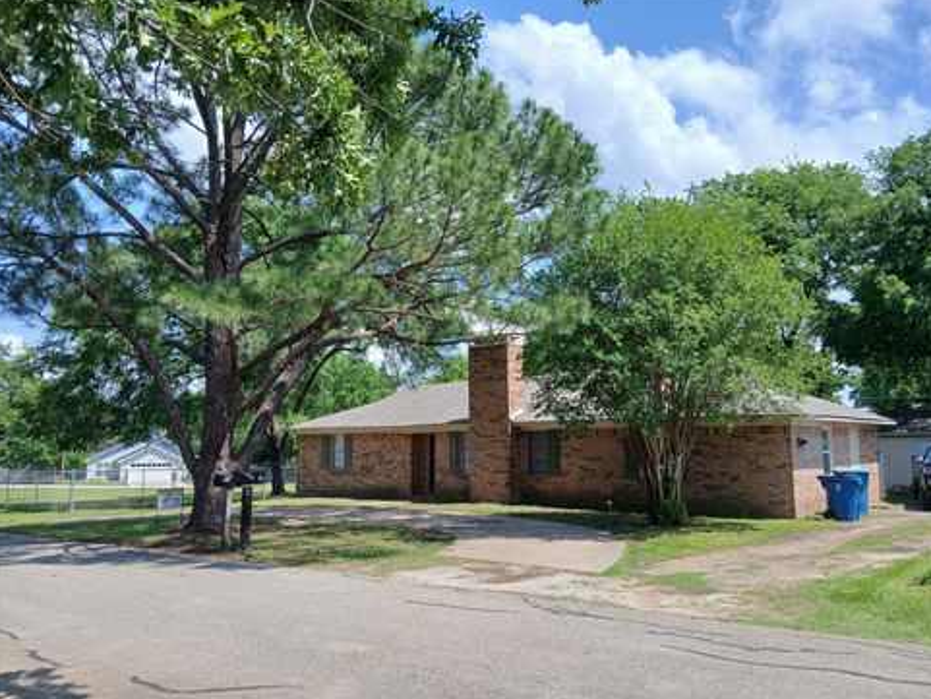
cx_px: 478
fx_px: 726
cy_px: 351
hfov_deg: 65.3
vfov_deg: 51.4
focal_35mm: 27
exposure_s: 1/463
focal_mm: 3.98
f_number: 1.8
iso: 20
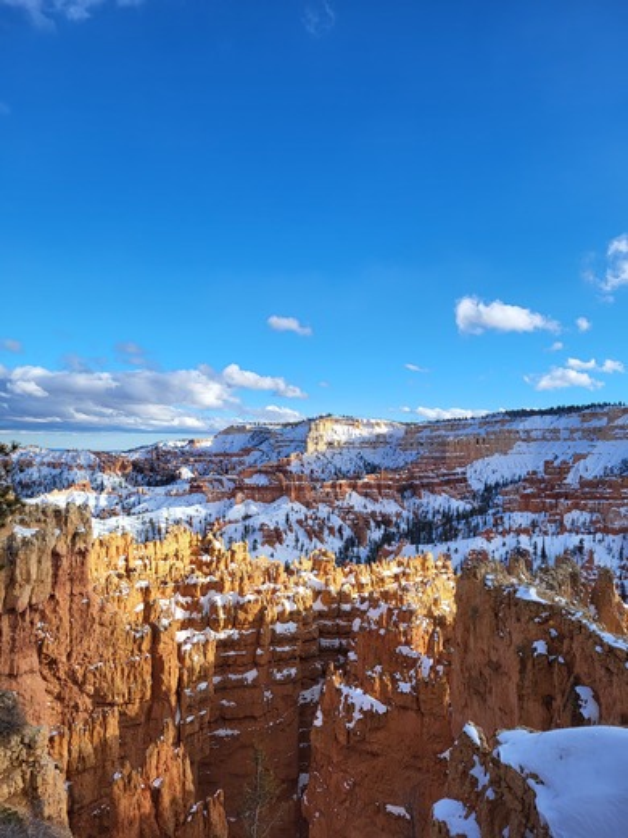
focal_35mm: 26
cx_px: 314
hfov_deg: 53.1
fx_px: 629
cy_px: 419
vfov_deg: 67.3
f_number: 1.8
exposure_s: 1/1686
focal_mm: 5.4
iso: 40
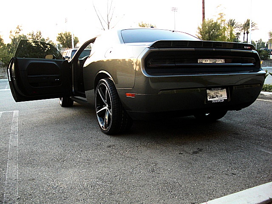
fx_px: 283
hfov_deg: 51.4
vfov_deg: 39.7
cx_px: 136
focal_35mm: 36
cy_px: 102
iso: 200
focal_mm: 6.3
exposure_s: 1/125
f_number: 2.8
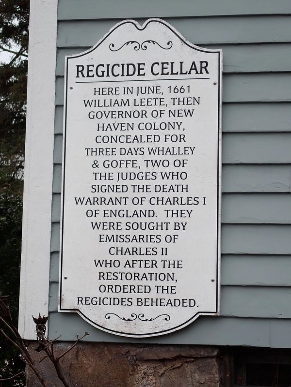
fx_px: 1121
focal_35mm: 100
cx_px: 146
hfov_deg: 14.8
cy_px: 194
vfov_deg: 19.6
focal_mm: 18
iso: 100
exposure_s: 1/200
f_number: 4.9
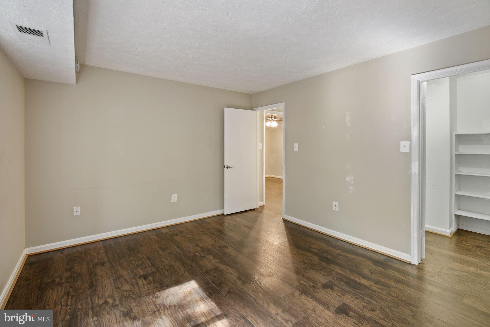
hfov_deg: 100.4
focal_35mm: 15
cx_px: 245
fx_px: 204
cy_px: 164
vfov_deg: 77.3
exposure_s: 2.5
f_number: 8
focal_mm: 10
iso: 200
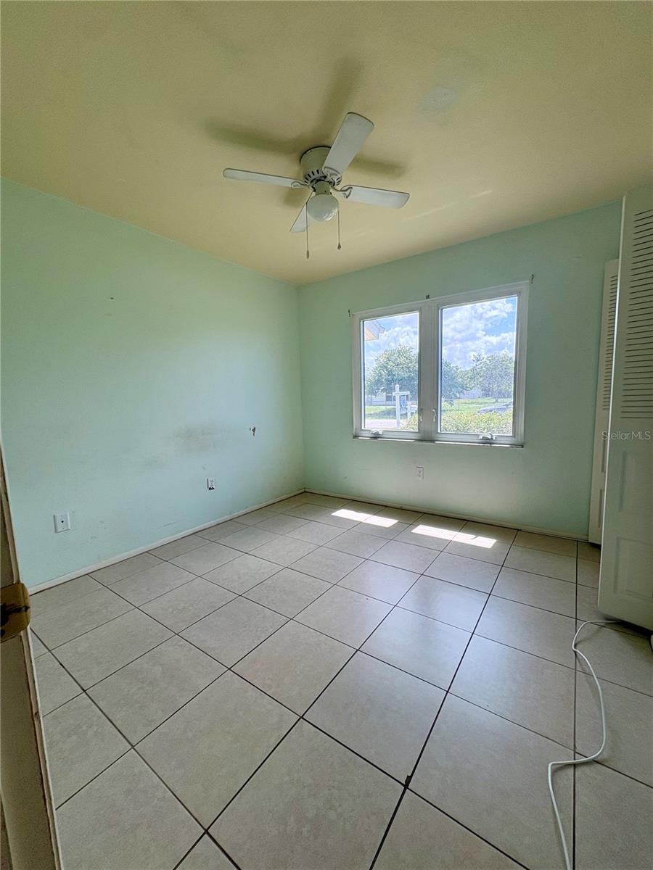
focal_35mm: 14
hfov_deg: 85.7
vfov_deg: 102.1
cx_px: 326
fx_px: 352
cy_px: 435
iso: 64
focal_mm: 2.22
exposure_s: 1/169
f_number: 2.2
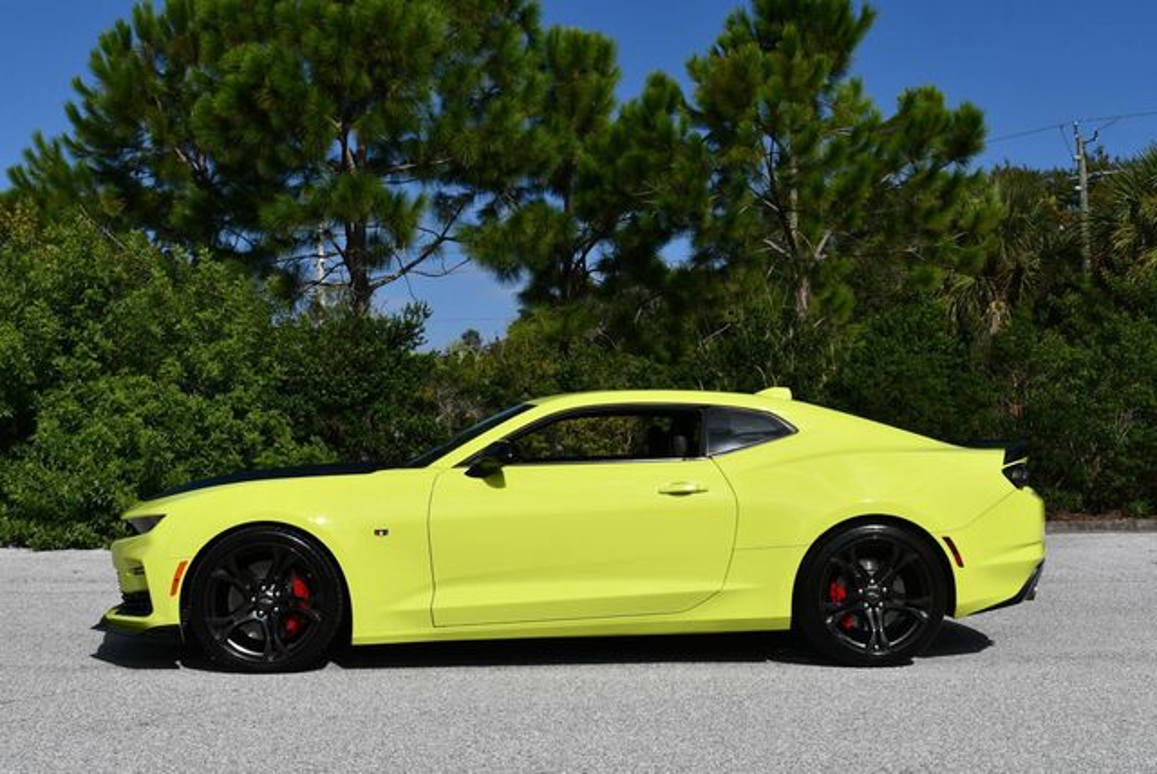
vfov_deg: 28.1
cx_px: 578
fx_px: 1544
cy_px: 387
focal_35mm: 48
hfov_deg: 41.1
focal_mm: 24
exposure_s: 1/400
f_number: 10
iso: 100
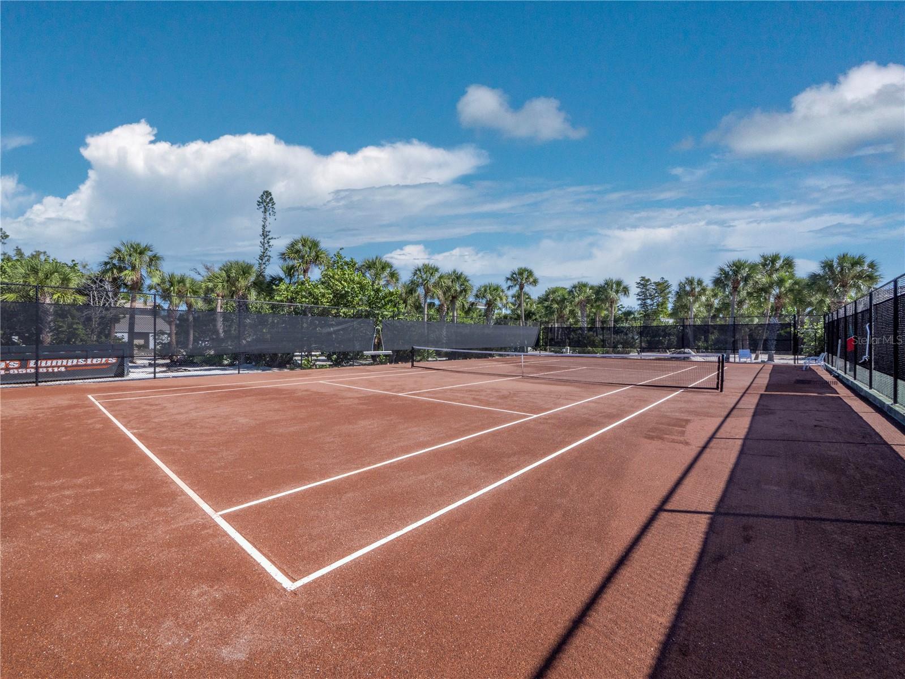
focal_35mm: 14
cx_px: 452
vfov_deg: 85.7
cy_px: 340
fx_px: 366
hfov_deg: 102.1
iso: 400
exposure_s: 1/500
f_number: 10
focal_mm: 7
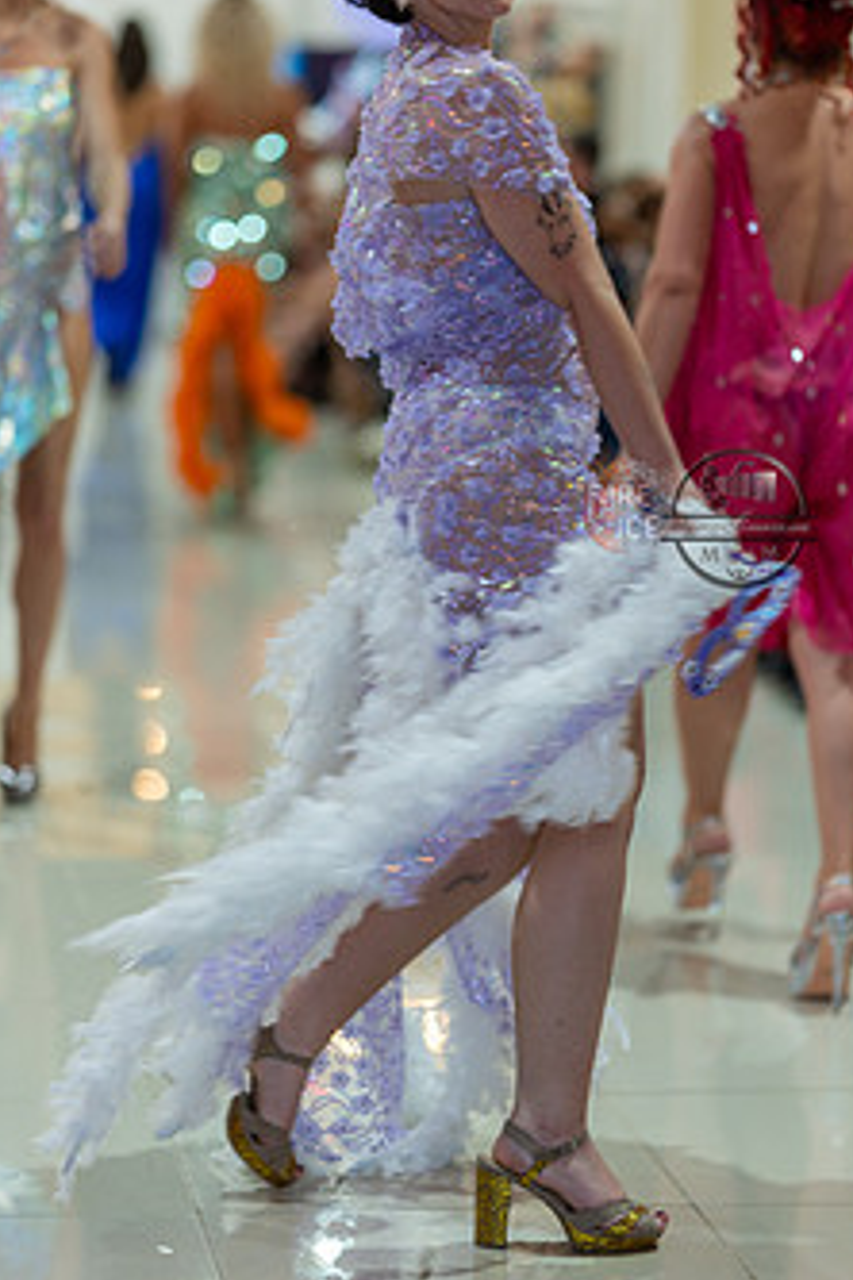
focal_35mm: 115
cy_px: 519
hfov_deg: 11.9
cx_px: 411
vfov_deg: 17.8
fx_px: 4087
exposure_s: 1/160
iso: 125
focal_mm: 85
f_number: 1.4
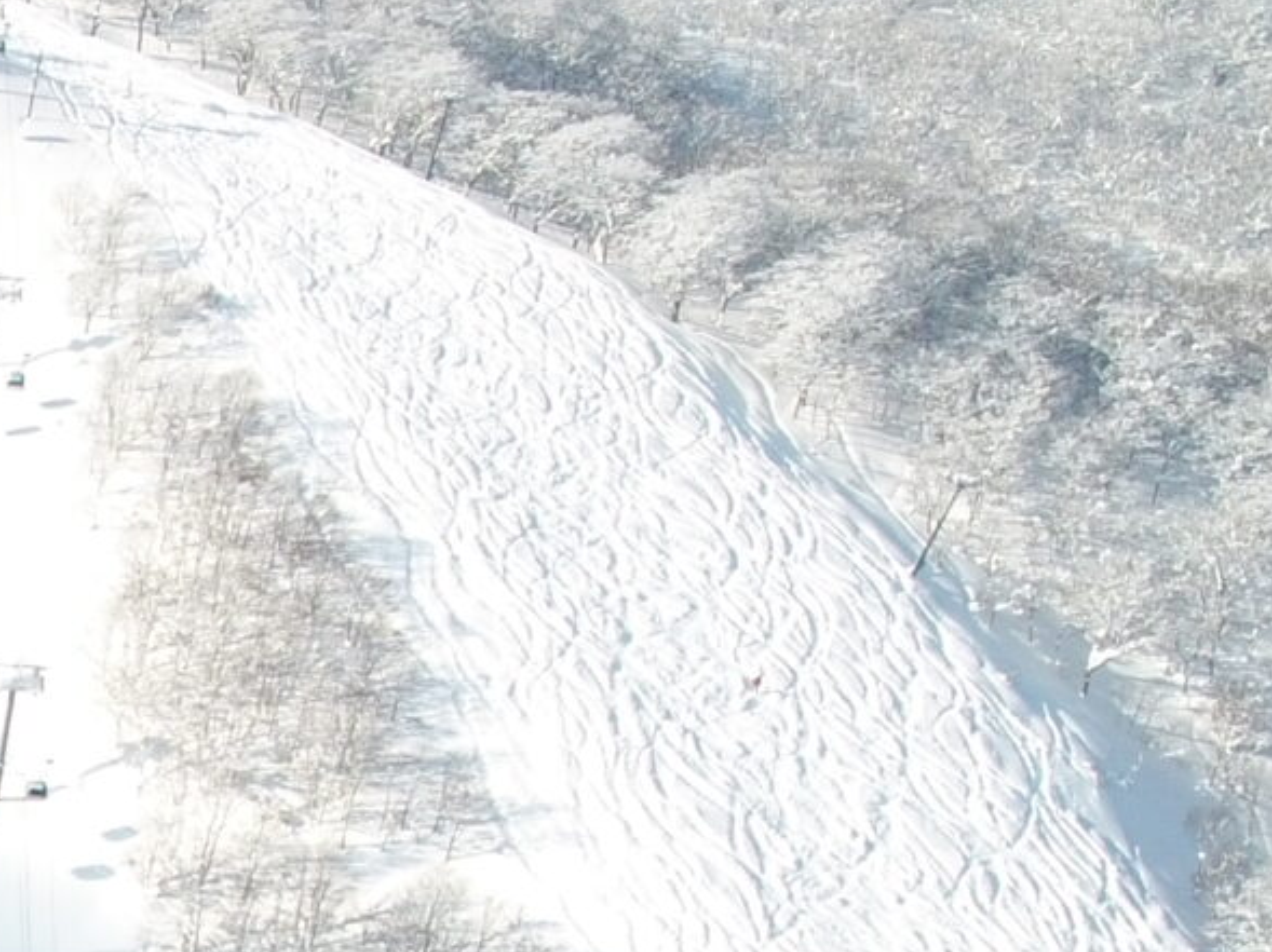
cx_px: -1311
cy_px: 1114
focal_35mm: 87
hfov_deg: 16.6
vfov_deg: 16.3
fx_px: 3195
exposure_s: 1/781
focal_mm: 3.61
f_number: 2.8
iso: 100
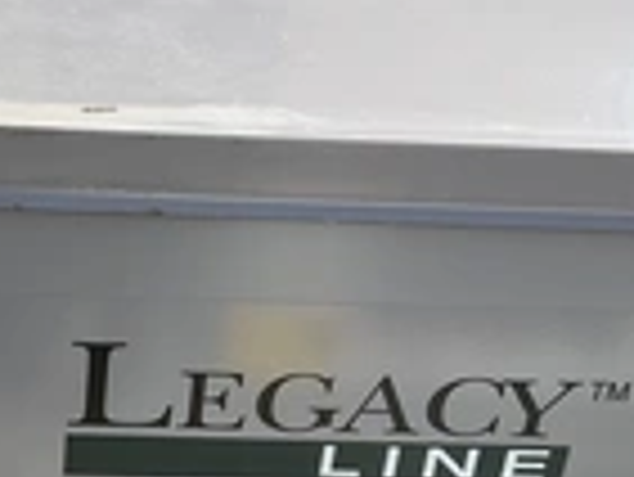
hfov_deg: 23.1
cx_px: 36
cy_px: 526
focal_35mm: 82
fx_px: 1503
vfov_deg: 17.4
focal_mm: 3
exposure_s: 1/1076
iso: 25
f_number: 1.8
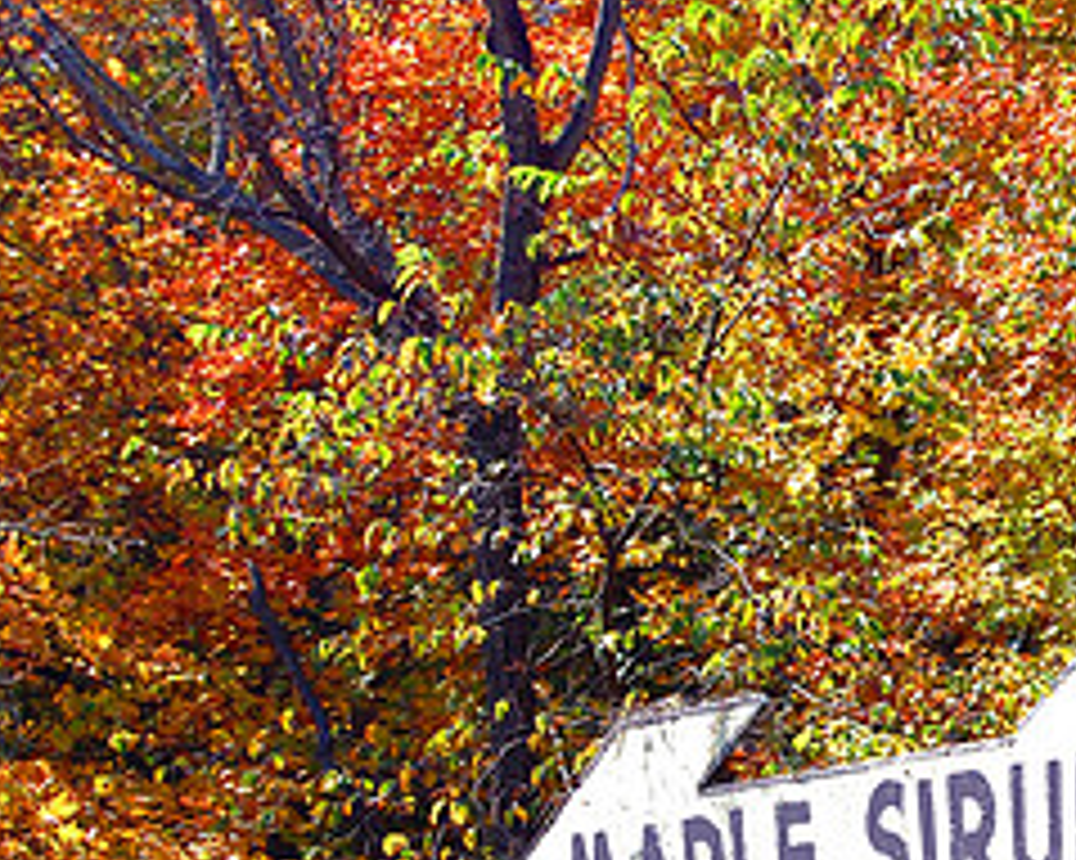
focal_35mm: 171
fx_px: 5443
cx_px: 1062
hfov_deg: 11.2
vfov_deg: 9.0
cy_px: 707
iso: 200
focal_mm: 50
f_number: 8
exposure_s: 1/250
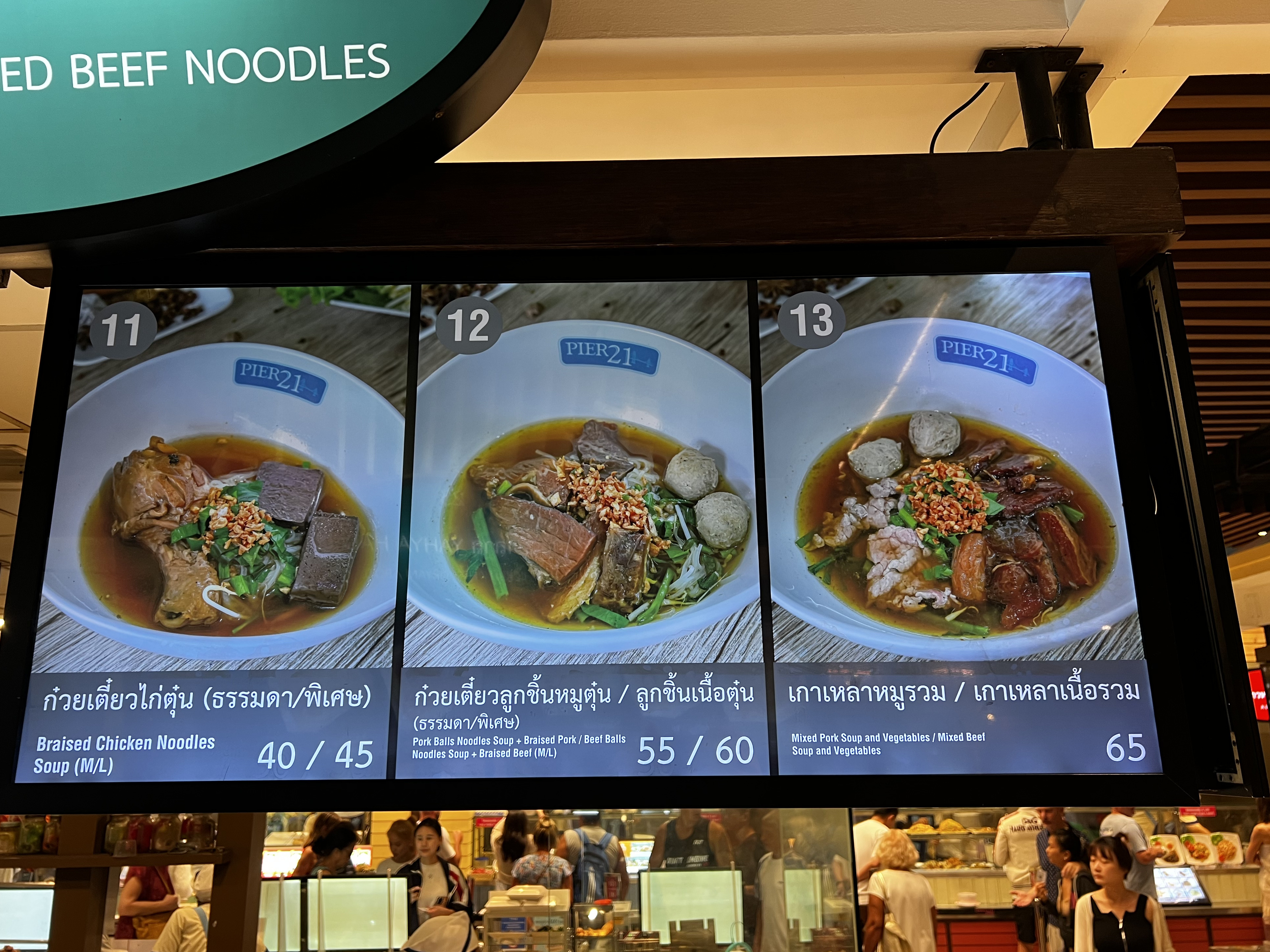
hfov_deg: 65.3
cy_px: 488
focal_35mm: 27
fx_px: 991
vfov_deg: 51.3
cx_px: 624
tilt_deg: +15.6
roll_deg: +0.8
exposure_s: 1/50
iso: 80
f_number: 1.5
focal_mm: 5.7
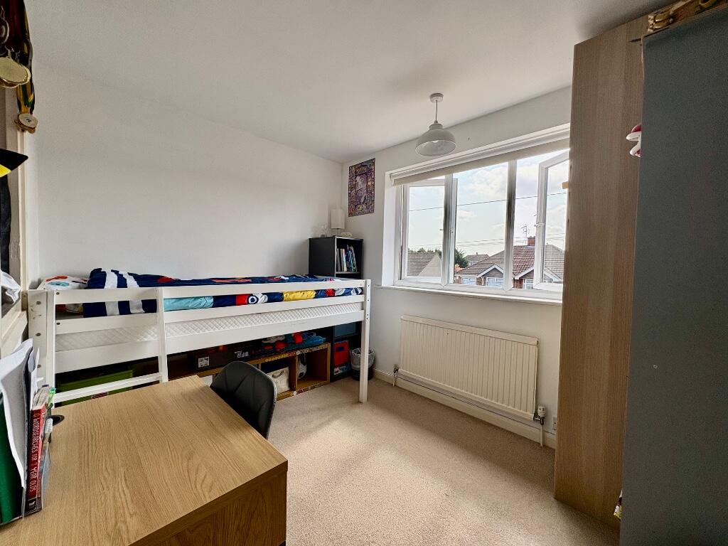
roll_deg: -1.8
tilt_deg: -1.2
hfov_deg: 102.1
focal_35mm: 14
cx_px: 364
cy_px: 273
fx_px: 294
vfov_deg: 85.7
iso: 64
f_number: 2.2
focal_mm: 2.22
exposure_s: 1/476
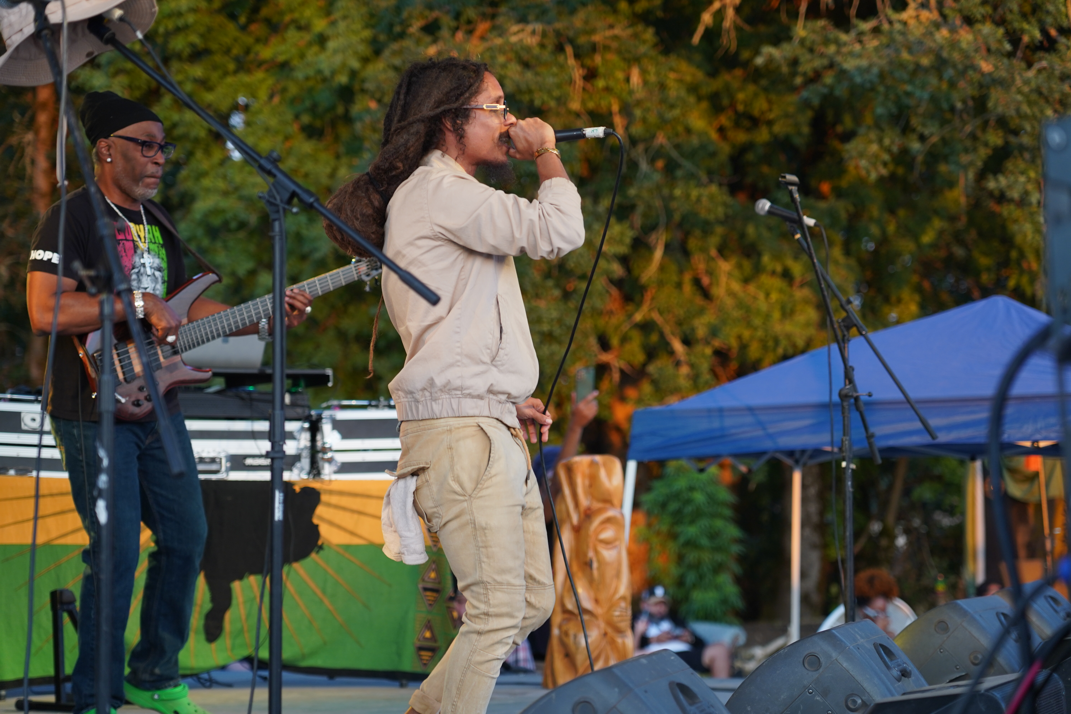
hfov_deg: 19.5
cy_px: 357
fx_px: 3124
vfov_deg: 13.0
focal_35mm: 105
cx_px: 536
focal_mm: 105
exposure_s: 1/160
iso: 640
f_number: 4
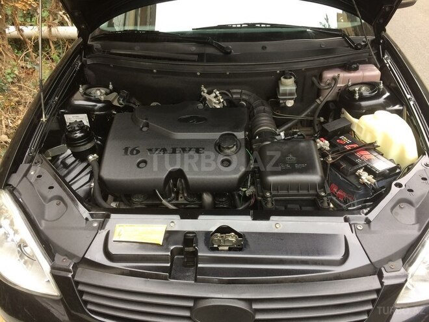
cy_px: 161
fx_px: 359
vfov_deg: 48.2
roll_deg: +2.9
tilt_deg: -39.6
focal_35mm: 29
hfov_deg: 61.7
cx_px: 214
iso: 32
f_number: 2.2
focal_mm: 4.15
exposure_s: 1/33
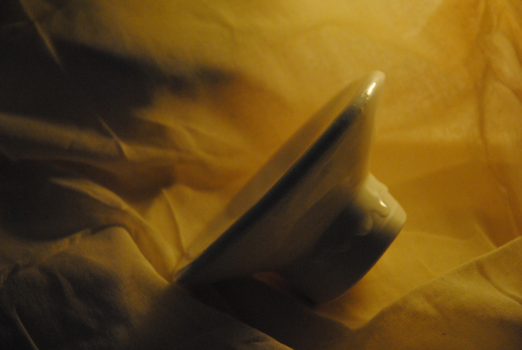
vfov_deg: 13.1
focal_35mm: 105
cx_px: 261
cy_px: 175
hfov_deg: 19.4
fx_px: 1524
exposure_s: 1/125
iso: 1600
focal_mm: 70
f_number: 4.5
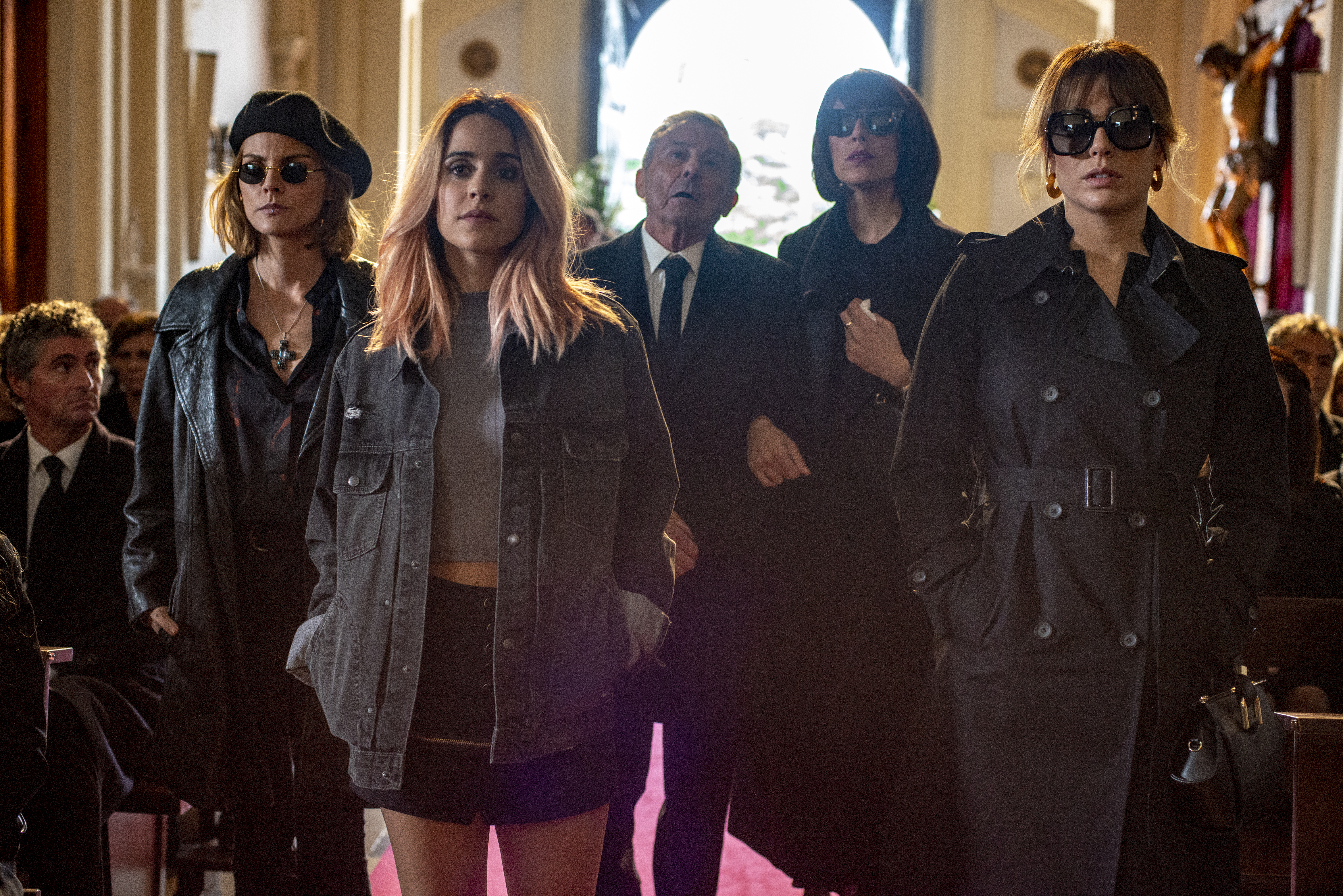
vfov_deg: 27.0
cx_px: 672
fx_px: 1866
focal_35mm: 50
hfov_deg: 39.6
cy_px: 448
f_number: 3.5
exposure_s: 1/160
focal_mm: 50
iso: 3200
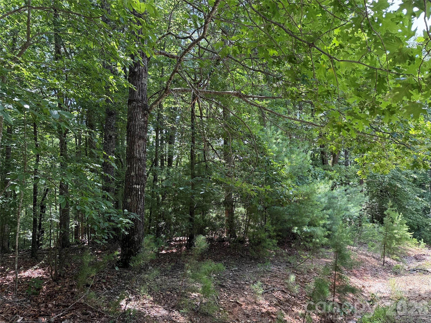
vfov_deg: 56.8
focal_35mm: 24
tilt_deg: +1.9
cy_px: 162
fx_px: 299
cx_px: 216
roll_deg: +2.6
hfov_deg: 71.6
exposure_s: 1/327
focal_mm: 6.76
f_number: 1.78
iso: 100
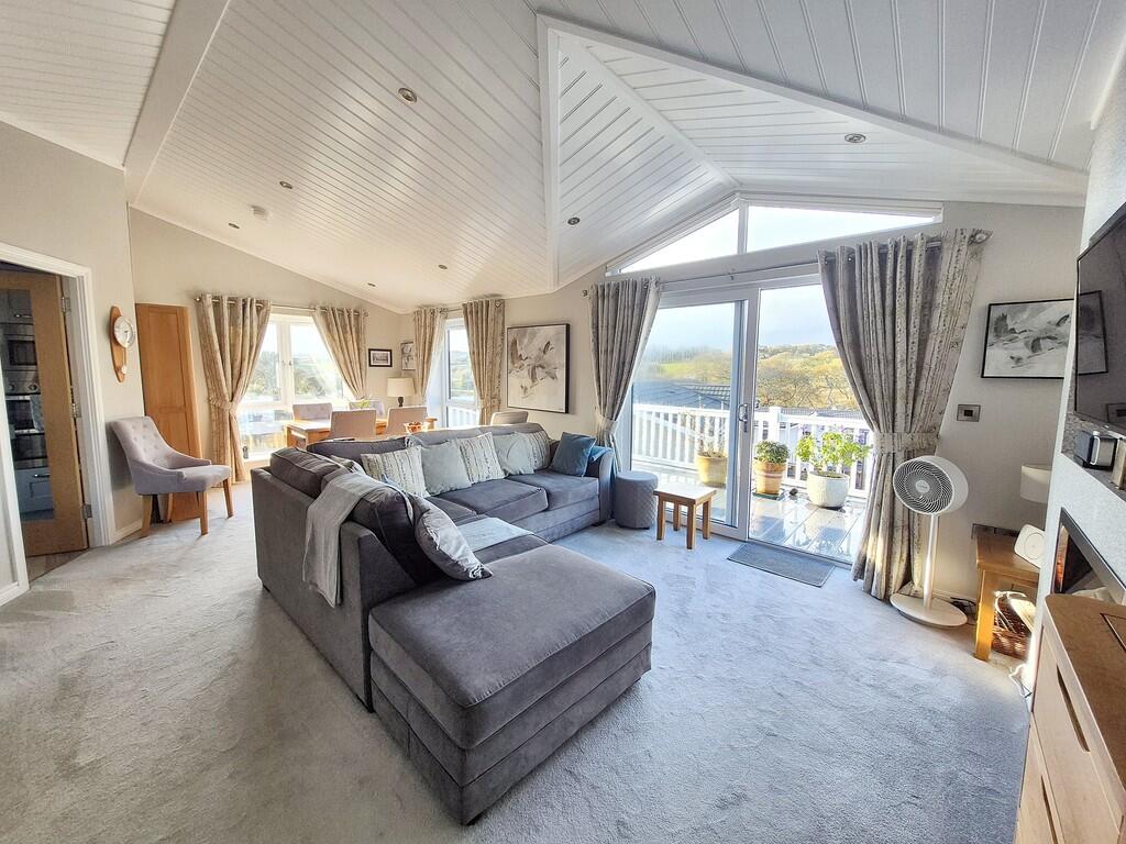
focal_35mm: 13
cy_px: 422
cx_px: 563
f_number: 2.2
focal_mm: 1.7
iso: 50
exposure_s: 1/101
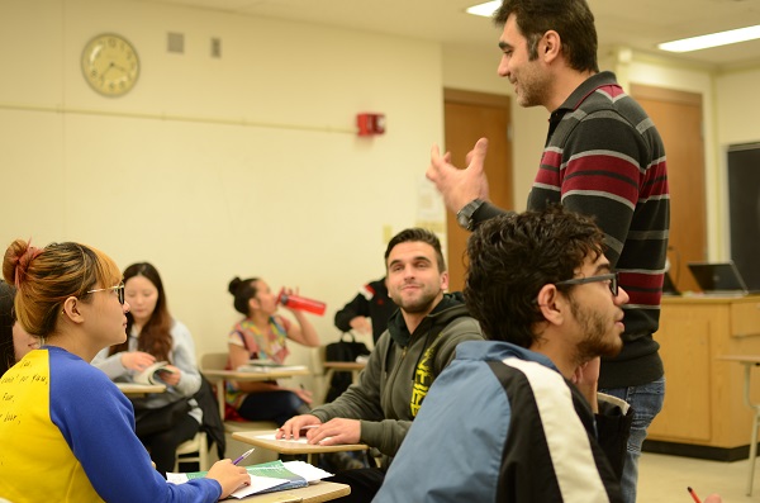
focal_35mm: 52
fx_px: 1106
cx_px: 380
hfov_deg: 37.9
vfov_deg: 25.6
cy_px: 252
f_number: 2.5
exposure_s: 1/50
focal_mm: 35
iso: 250
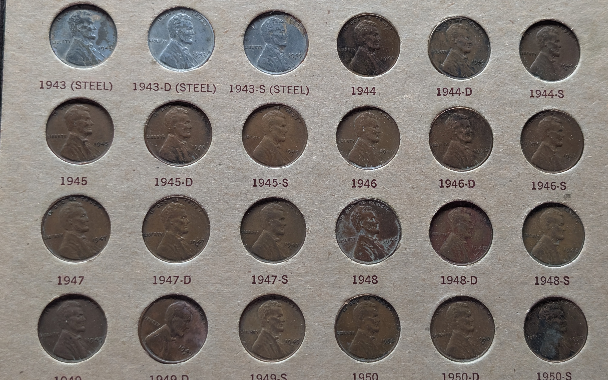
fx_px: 878
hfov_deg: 38.2
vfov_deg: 24.4
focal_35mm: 53
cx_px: 302
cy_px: 164
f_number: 1.68
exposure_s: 1/134
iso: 184
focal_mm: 6.9
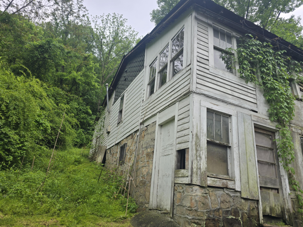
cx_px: 152
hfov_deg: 73.9
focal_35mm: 23
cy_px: 114
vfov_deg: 58.9
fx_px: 201
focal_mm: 6.3
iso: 12
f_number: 1.7
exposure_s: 1/302
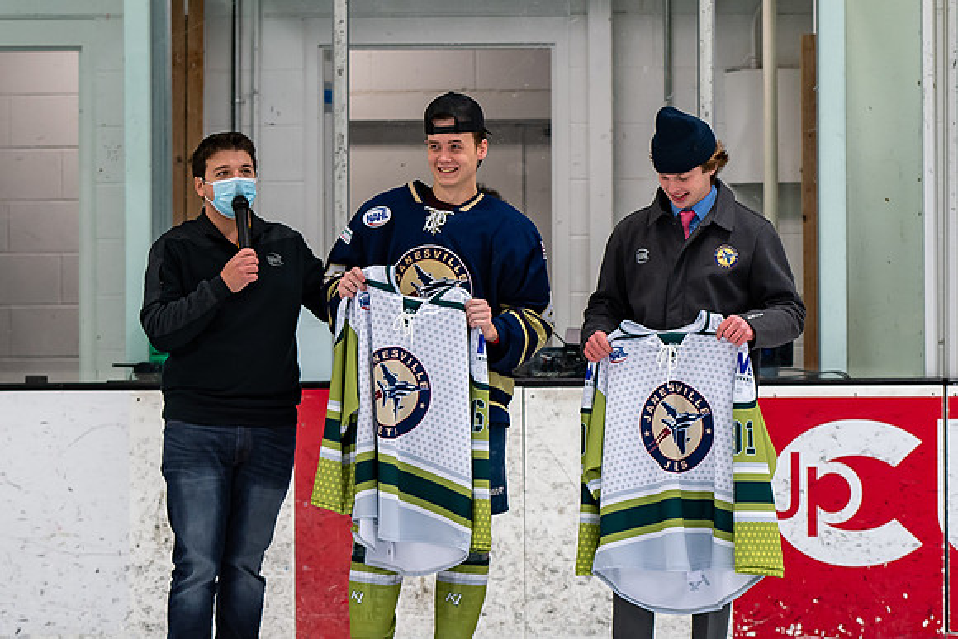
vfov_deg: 4.9
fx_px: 7495
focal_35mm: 282
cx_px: 499
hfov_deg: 7.3
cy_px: 288
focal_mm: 116
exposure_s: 1/200
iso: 250
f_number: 3.2
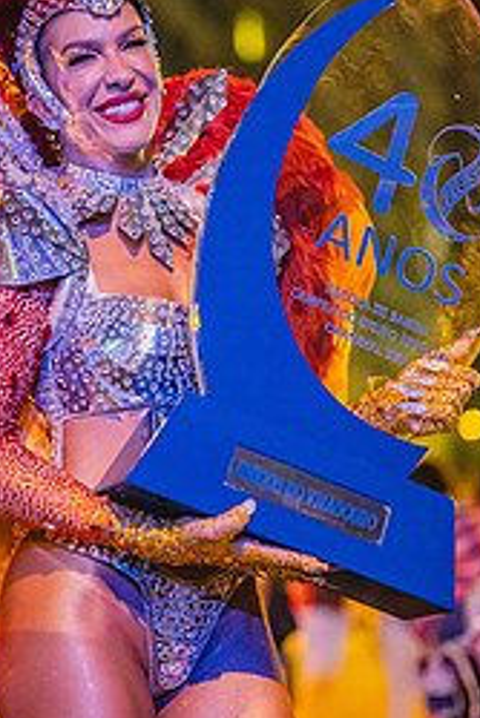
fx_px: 1797
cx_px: 121
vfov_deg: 22.6
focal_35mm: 90
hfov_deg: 15.1
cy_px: 342
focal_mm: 50
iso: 6400
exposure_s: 1/250
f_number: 1.2
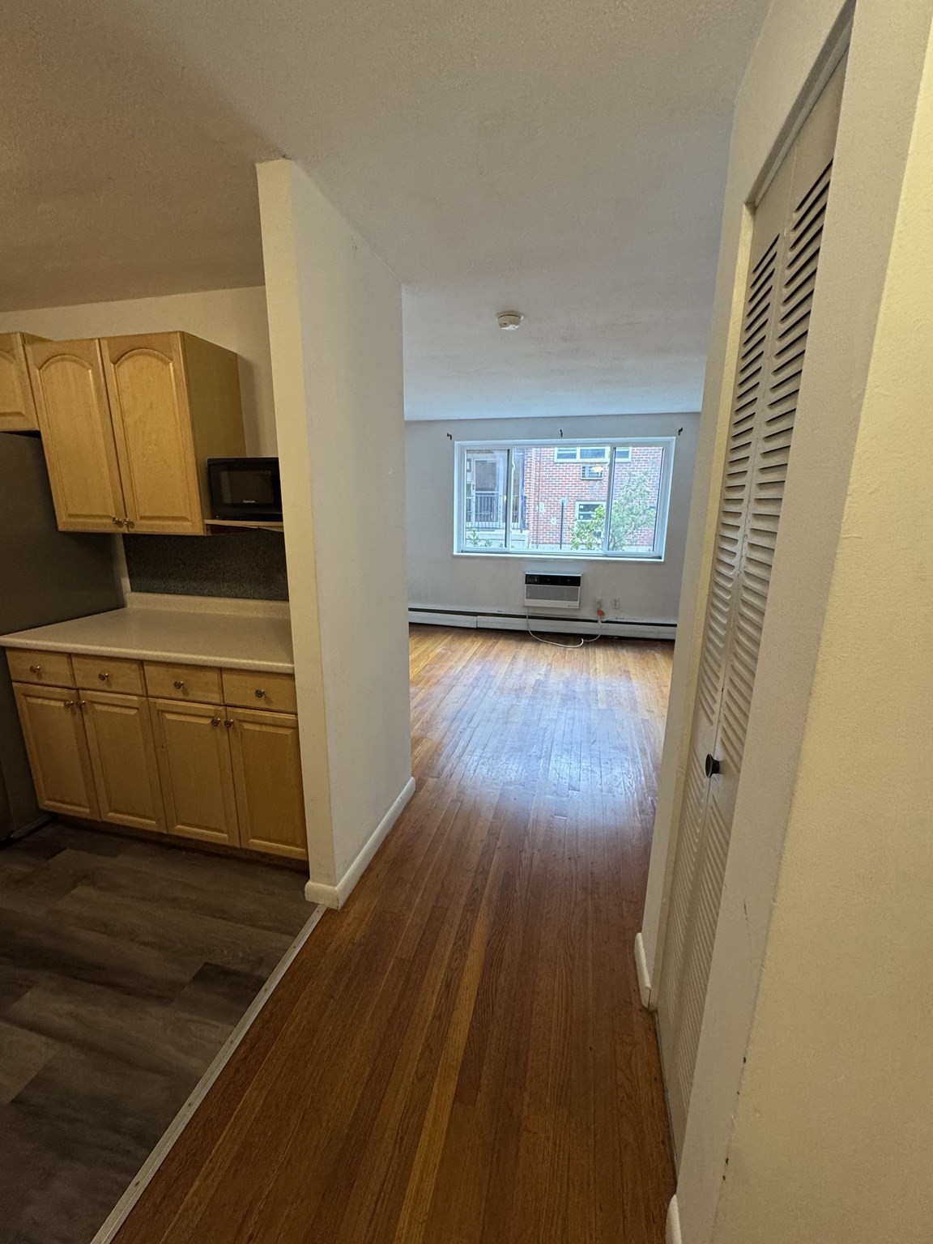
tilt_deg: -12.6
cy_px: 622
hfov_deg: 85.7
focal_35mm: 14
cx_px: 466
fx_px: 503
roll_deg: -1.6
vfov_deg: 102.1
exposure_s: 1/120
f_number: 2.2
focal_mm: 2.22
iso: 250
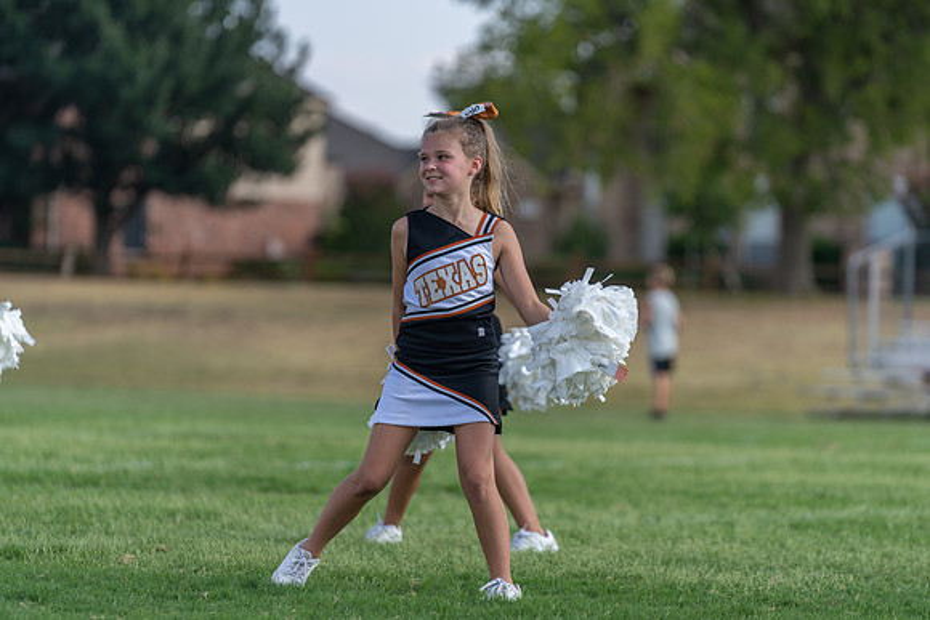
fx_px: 5168
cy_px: 310
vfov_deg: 6.9
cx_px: 465
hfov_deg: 10.3
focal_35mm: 200
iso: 125
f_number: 3.5
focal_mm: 200
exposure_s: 1/1000
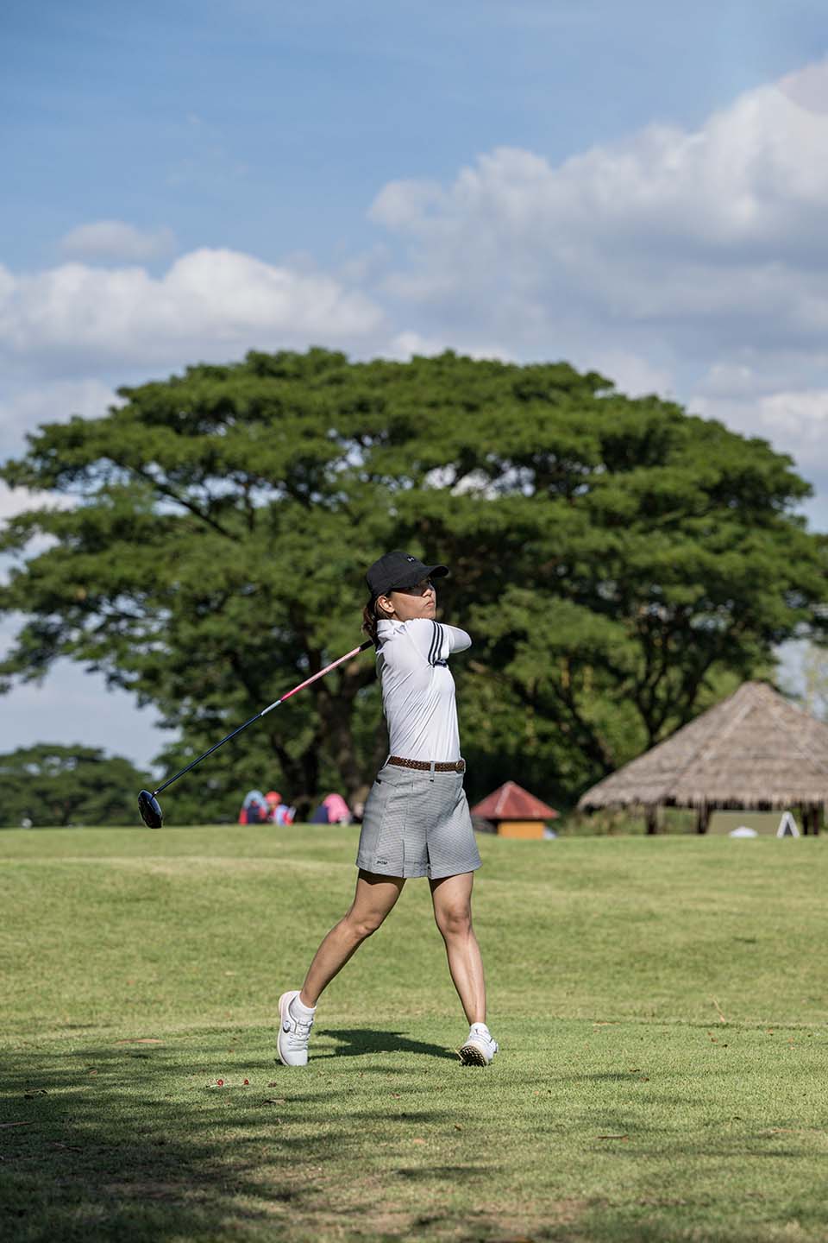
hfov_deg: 14.0
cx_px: 414
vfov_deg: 20.8
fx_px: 3381
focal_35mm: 98
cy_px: 622
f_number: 4
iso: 220
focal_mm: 98
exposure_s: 1/5000
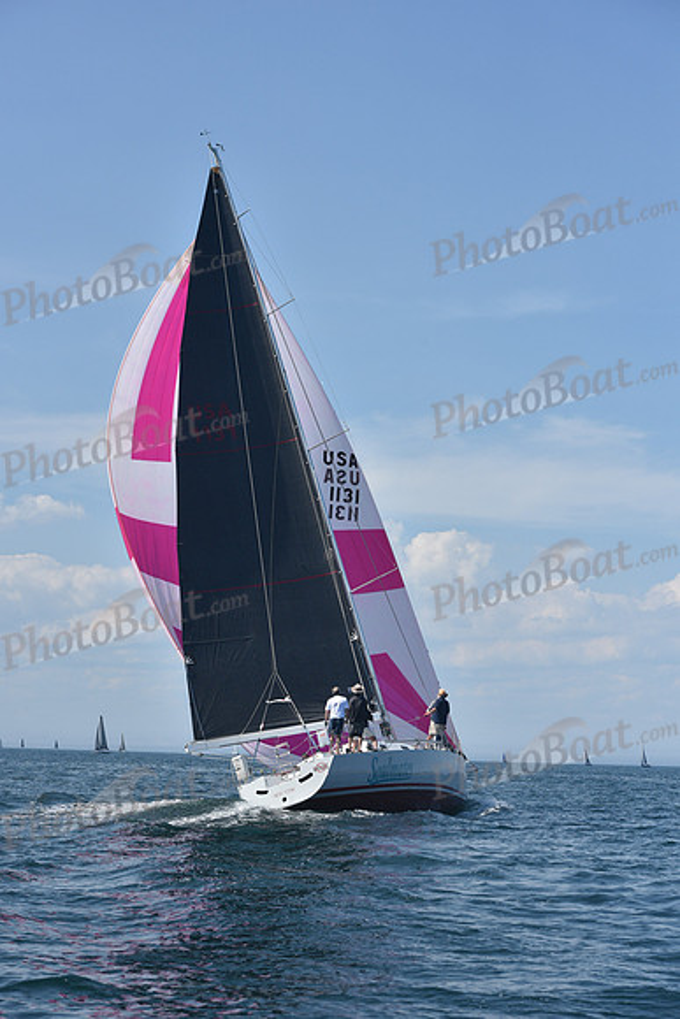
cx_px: 340
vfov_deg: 28.8
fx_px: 1982
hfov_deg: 19.5
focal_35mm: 70
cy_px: 510
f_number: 8
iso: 320
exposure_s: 1/1600
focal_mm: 70
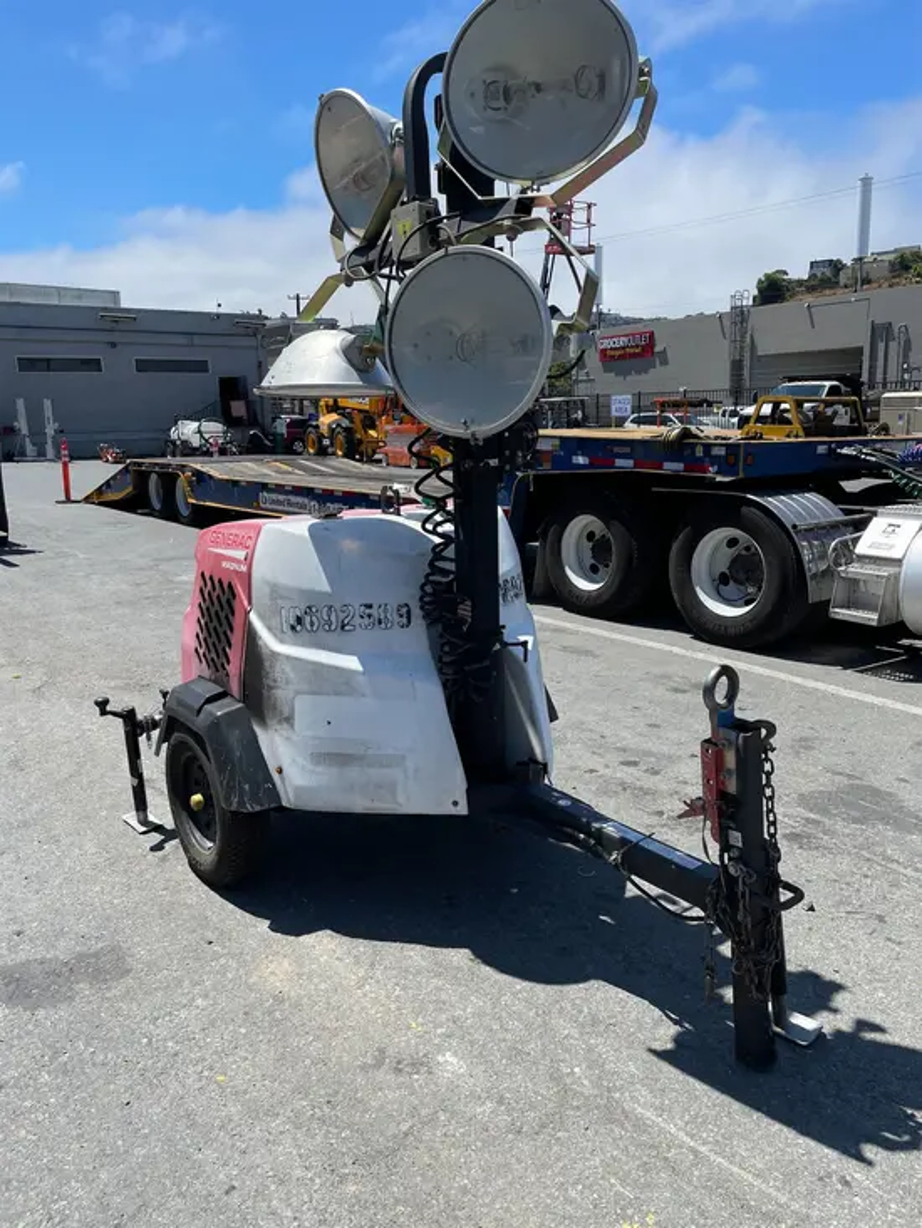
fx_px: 923
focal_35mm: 26
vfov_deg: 67.3
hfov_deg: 53.1
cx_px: 461
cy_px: 614
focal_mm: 4.2
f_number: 1.6
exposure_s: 1/4831
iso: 50
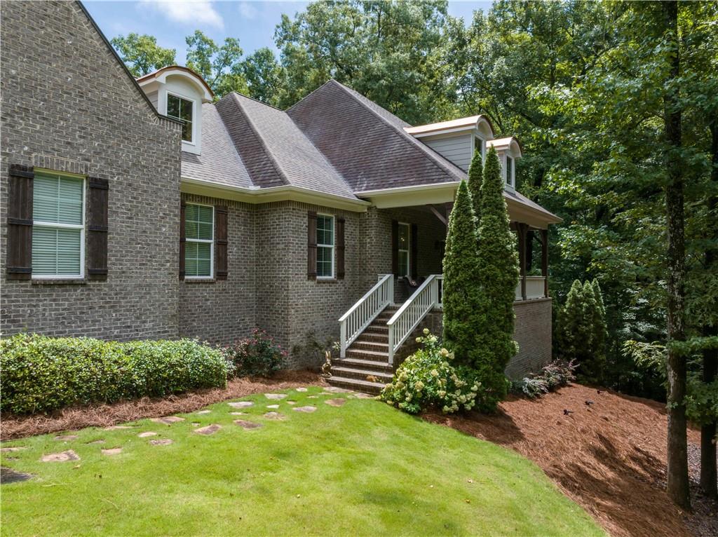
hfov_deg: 71.6
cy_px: 268
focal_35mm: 24
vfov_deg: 56.7
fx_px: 497
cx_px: 359
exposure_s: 1/160
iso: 100
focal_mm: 12.29
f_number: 11
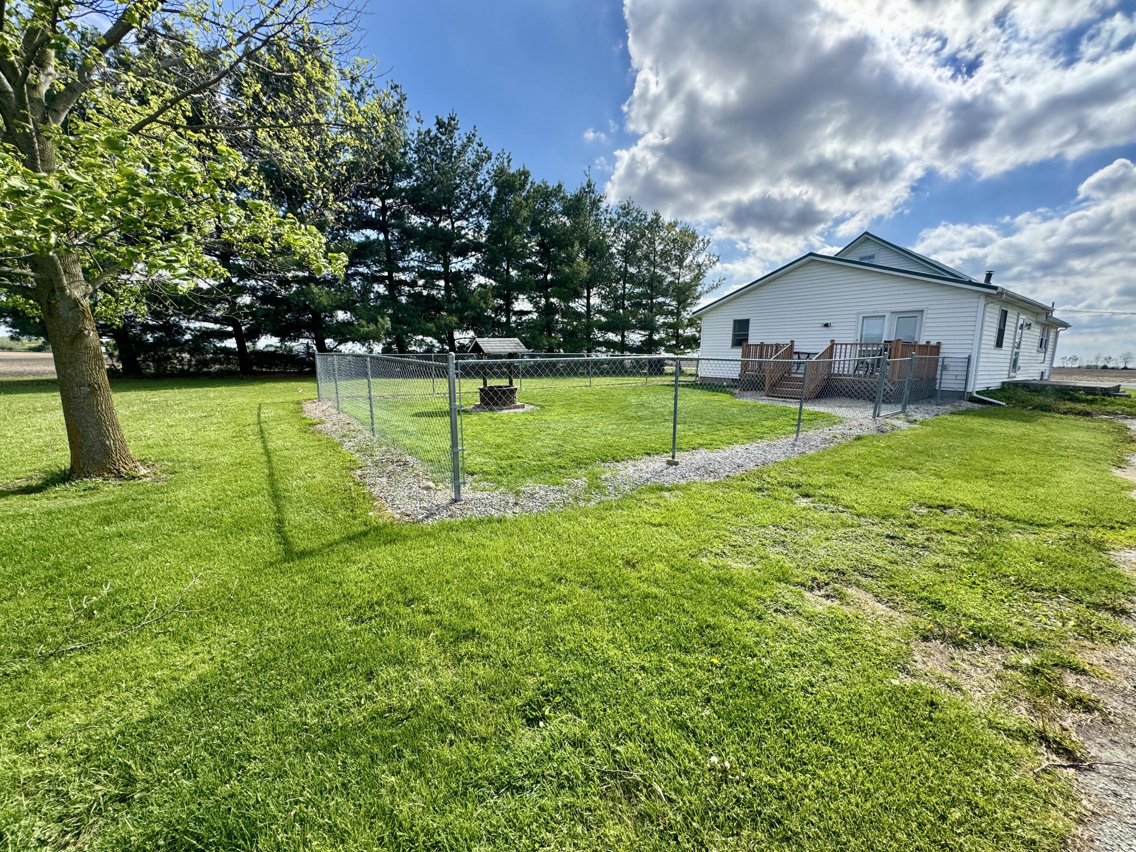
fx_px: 459
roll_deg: -1.7
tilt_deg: -9.7
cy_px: 426
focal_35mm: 14
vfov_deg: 85.7
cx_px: 568
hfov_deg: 102.1
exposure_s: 1/1094
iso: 50
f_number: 2.2
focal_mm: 2.22
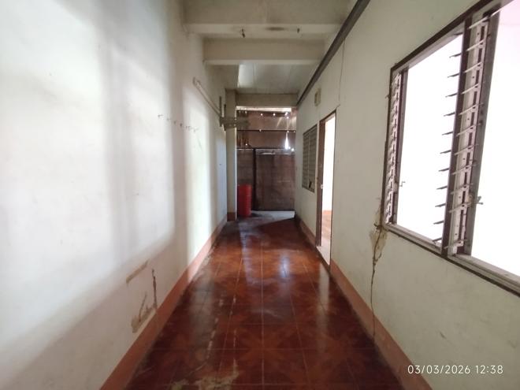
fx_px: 225
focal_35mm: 15
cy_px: 195
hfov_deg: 98.2
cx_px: 260
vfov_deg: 81.7
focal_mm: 1.65
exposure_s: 1/17
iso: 1000
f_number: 2.2
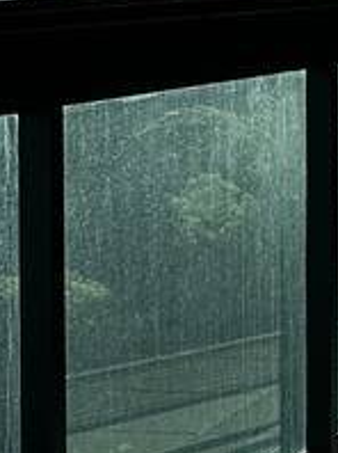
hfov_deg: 9.7
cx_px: 870
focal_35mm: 131
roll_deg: -0.3
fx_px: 1709
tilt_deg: -1.3
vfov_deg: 14.8
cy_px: -2
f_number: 1.78
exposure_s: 1/1393
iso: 80
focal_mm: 6.86
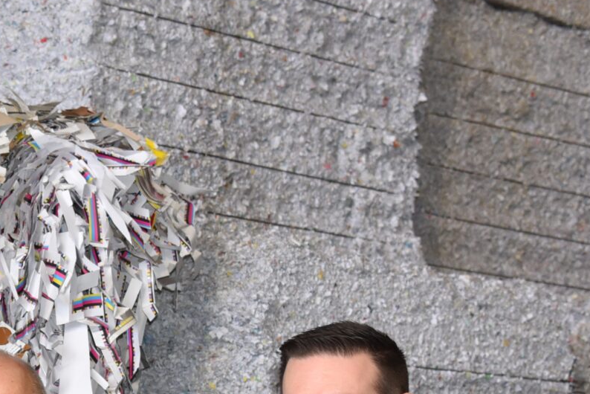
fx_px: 2115
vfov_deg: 10.5
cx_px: -177
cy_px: 423
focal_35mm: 129
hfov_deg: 15.2
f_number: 4.5
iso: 800
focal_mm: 40
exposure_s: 1/80
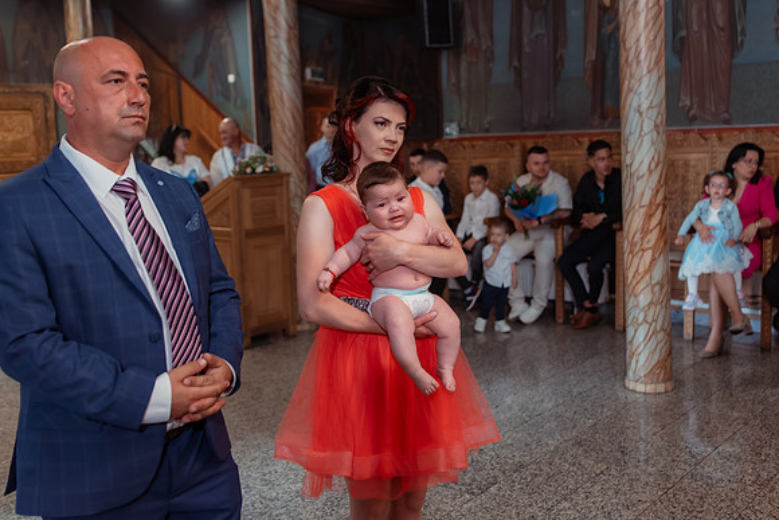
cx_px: 423
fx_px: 823
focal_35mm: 38
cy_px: 237
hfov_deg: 50.6
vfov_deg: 35.0
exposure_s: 1/200
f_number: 2.8
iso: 1600
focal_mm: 35
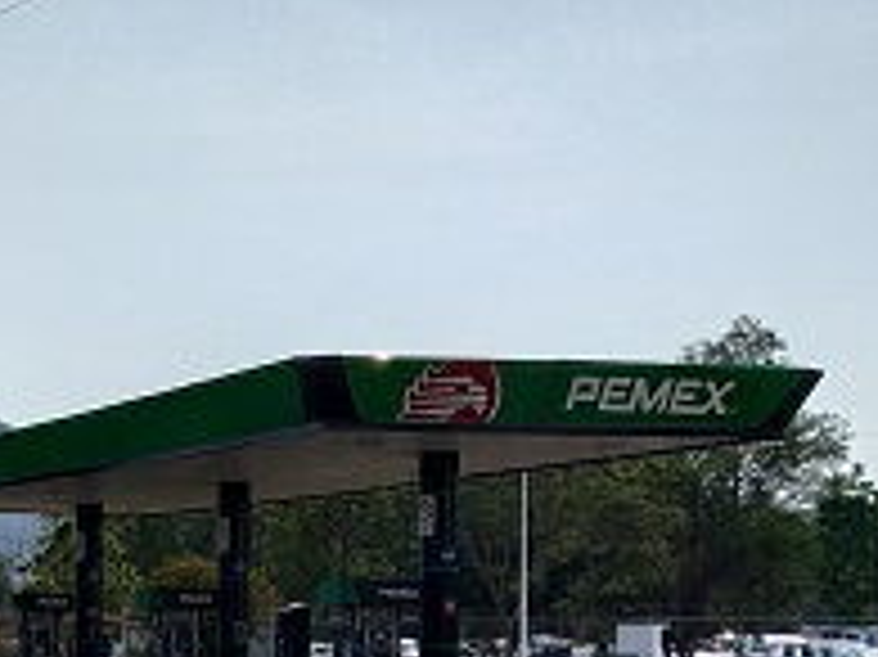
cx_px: -99
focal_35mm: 80
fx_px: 2028
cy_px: 608
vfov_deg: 18.1
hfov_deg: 22.9
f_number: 2.2
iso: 100
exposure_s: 1/3126
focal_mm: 3.82
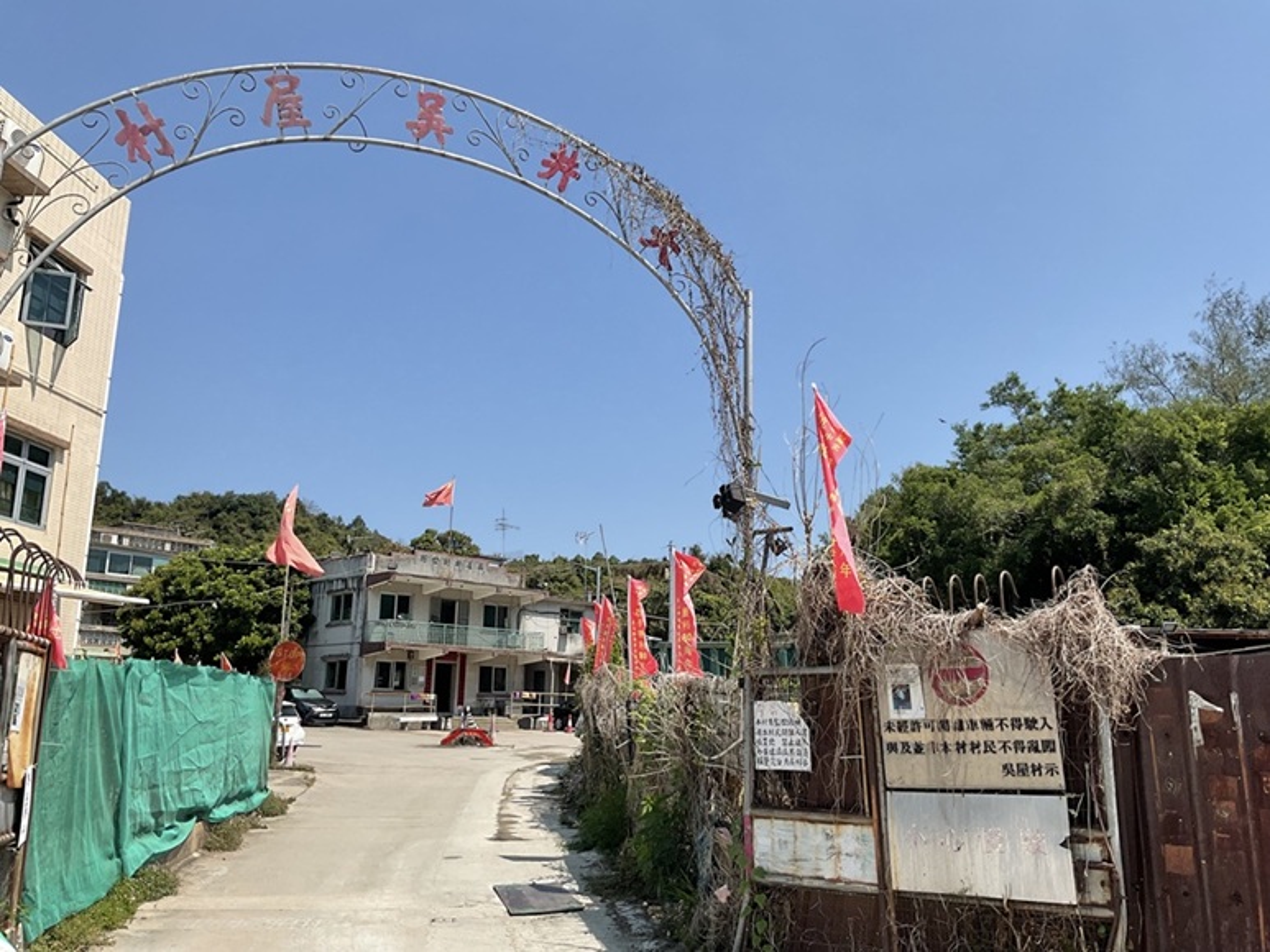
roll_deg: +0.1
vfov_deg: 48.2
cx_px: 635
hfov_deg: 61.7
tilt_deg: +11.6
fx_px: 1064
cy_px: 476
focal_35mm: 29
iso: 16
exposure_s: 1/2141
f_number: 1.8
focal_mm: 3
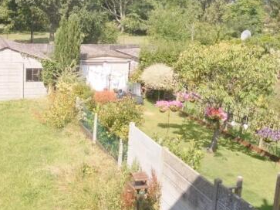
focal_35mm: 45
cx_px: 74
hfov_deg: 41.0
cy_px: 78
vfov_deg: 32.0
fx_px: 364
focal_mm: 4.9
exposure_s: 1/500
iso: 80
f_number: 3.2
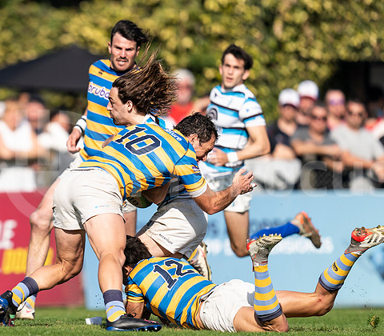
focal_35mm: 770
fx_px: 9080
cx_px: 17
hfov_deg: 2.4
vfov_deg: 2.1
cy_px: 154
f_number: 2.8
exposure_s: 1/1250
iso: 100
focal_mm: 400
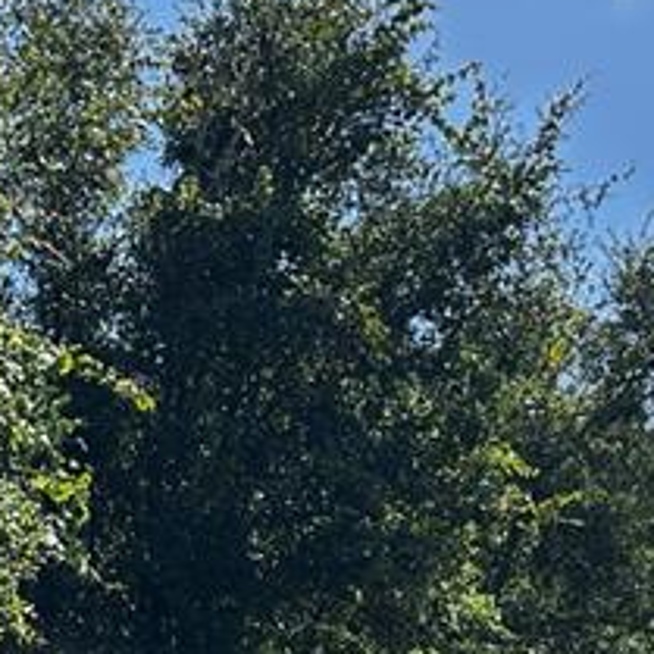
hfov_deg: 16.5
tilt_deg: +1.4
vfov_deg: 15.3
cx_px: 59
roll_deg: -1.1
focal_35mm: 104
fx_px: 2223
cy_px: 1011
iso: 80
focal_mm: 6.86
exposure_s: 1/2155
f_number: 1.78
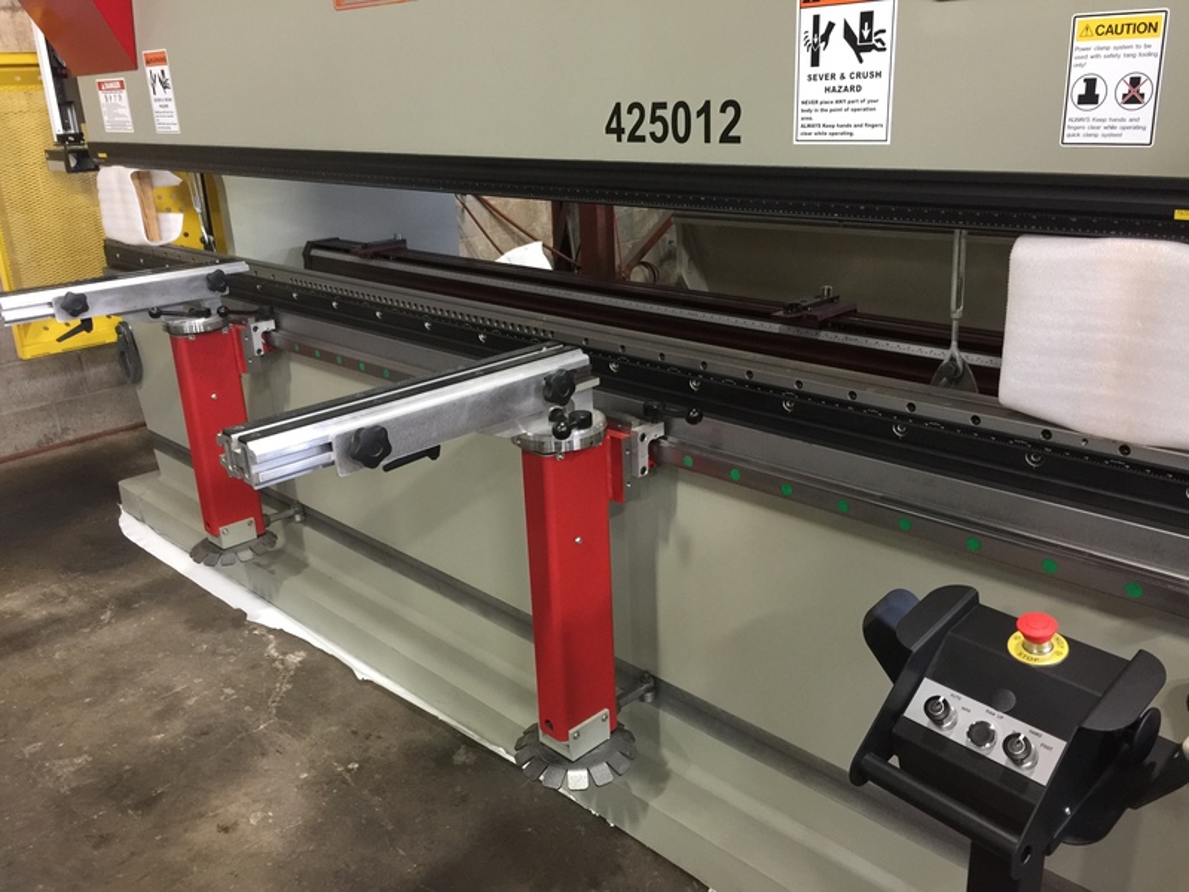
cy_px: 446
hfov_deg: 61.7
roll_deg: +2.5
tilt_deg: -18.5
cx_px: 594
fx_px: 996
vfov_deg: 48.2
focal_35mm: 29
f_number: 2.2
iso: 125
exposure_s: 1/10
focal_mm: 4.15
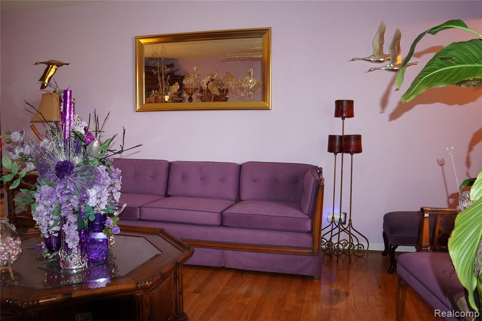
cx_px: 241
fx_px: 383
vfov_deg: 45.4
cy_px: 160
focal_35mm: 29
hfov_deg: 64.3
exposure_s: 1/30
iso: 3200
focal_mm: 19.1
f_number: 9
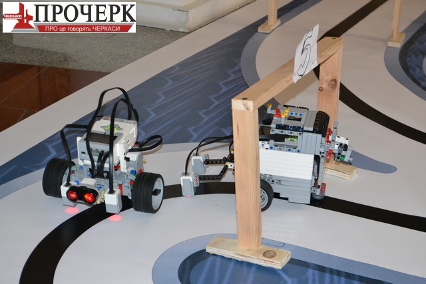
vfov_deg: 18.9
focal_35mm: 72
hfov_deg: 28.1
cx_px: 213
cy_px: 142
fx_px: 852
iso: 3200
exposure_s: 1/60
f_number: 5.6
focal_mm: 48
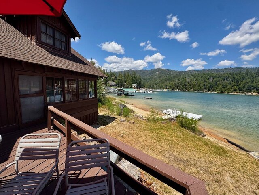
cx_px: 130
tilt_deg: -4.3
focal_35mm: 14
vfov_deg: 85.7
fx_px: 105
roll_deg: -2.1
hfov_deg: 102.1
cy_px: 98
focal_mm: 2.22
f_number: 2.2
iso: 50
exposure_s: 1/1927
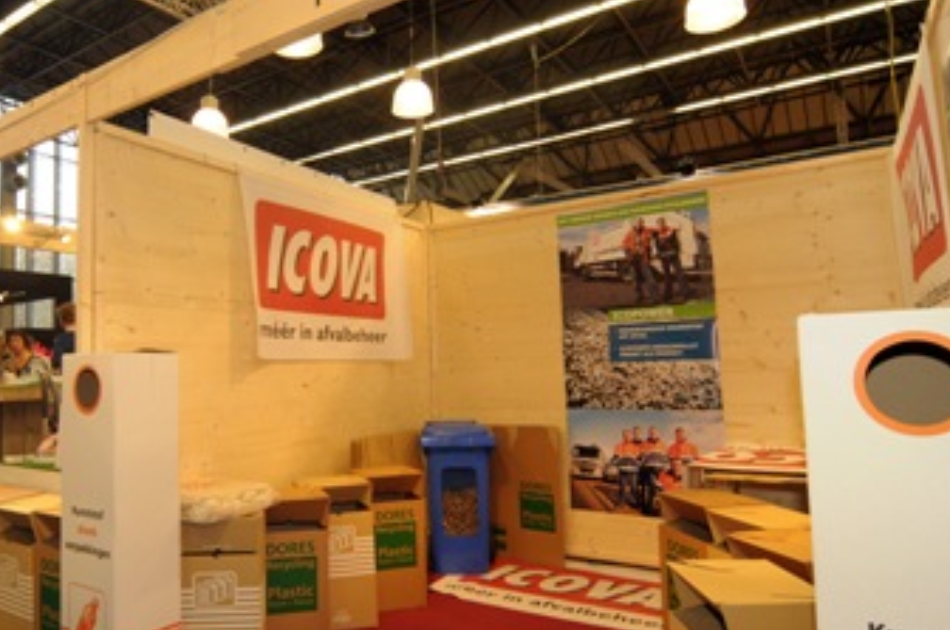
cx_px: 359
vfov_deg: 53.0
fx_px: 632
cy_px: 302
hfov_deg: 72.6
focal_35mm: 24
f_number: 7.1
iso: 800
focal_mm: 12
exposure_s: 1/40
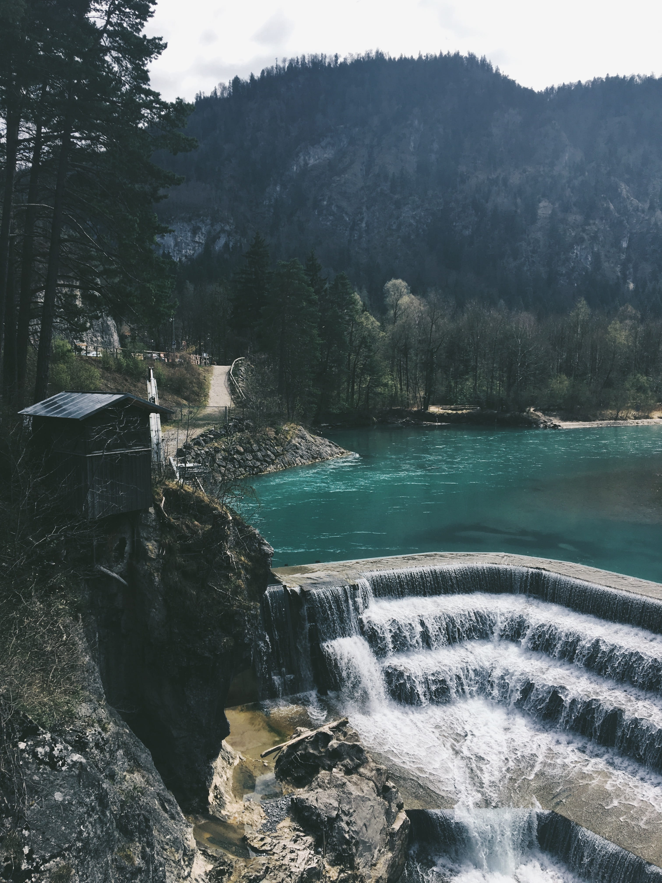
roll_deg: +1.4
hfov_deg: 48.2
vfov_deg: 61.7
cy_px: 442
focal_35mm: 29
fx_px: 739
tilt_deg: -5.7
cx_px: 331
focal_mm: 4.15
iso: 25
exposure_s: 1/1326
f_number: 2.2
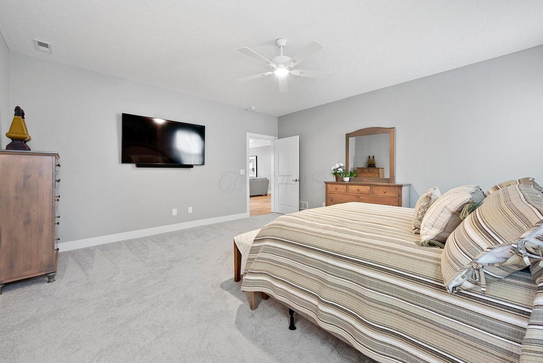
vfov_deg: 81.3
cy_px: 182
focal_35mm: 14
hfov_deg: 104.2
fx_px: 211
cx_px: 272
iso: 640
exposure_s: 1/1.67
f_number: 9
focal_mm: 14
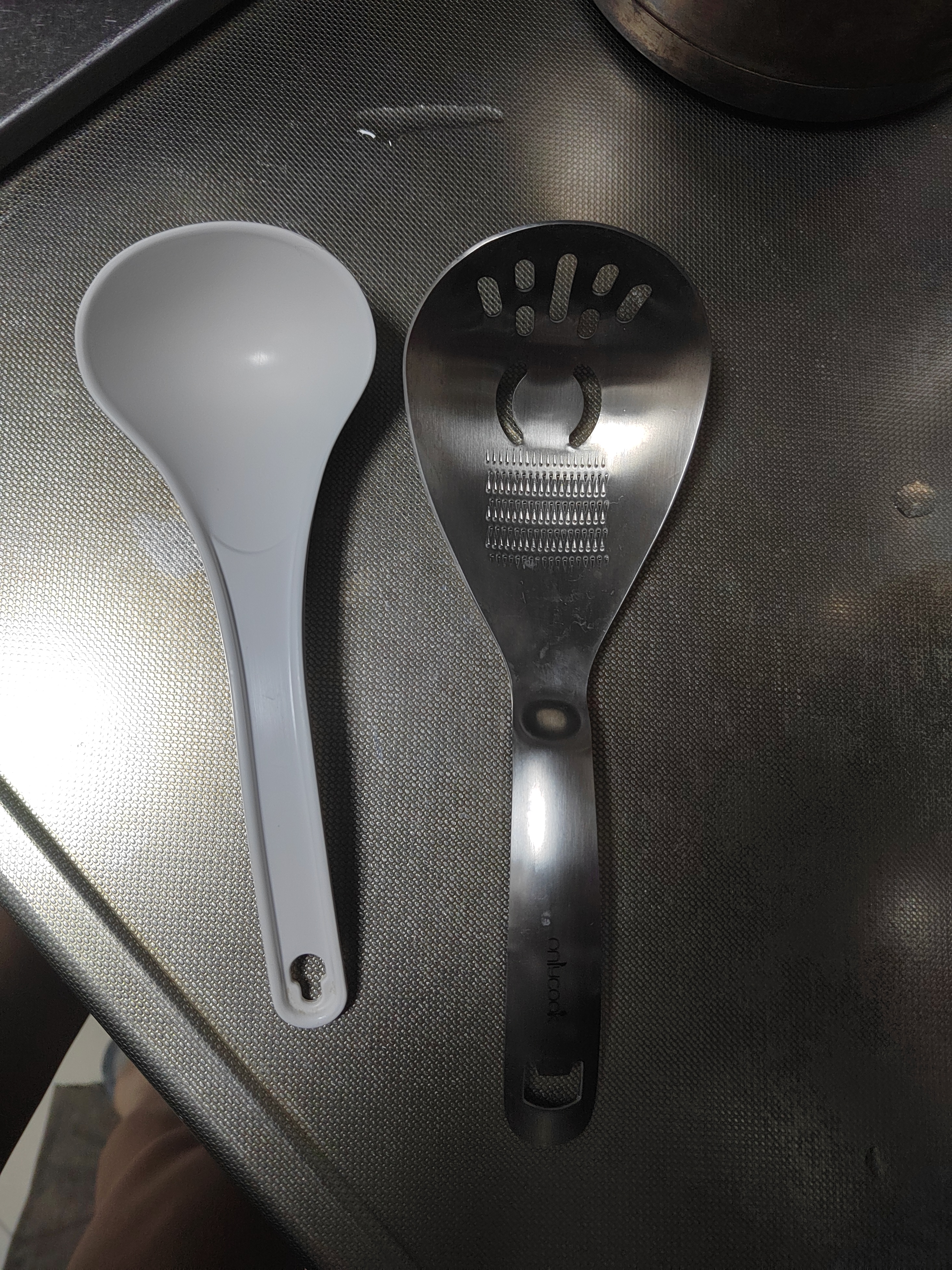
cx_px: 476
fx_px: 843
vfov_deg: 73.9
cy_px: 635
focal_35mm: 23
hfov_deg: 58.9
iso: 859
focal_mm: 5.52
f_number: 1.9
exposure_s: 1/50
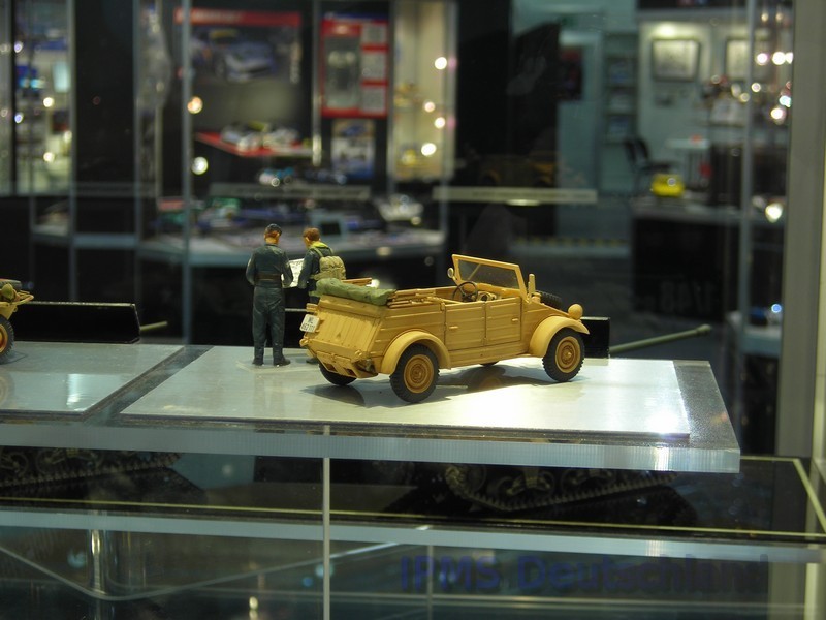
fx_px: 1837
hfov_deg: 25.3
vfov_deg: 19.1
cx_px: 413
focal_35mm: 77
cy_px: 310
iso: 50
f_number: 4.2
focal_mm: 12.7
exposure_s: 1/9.8
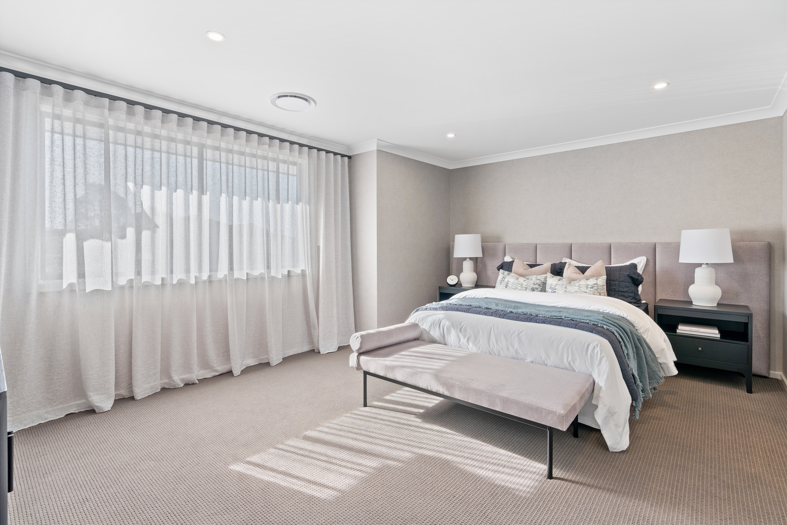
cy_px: 262
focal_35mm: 16
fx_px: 350
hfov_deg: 96.7
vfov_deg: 73.7
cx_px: 394
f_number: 8
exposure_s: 1/5
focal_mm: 16
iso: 250
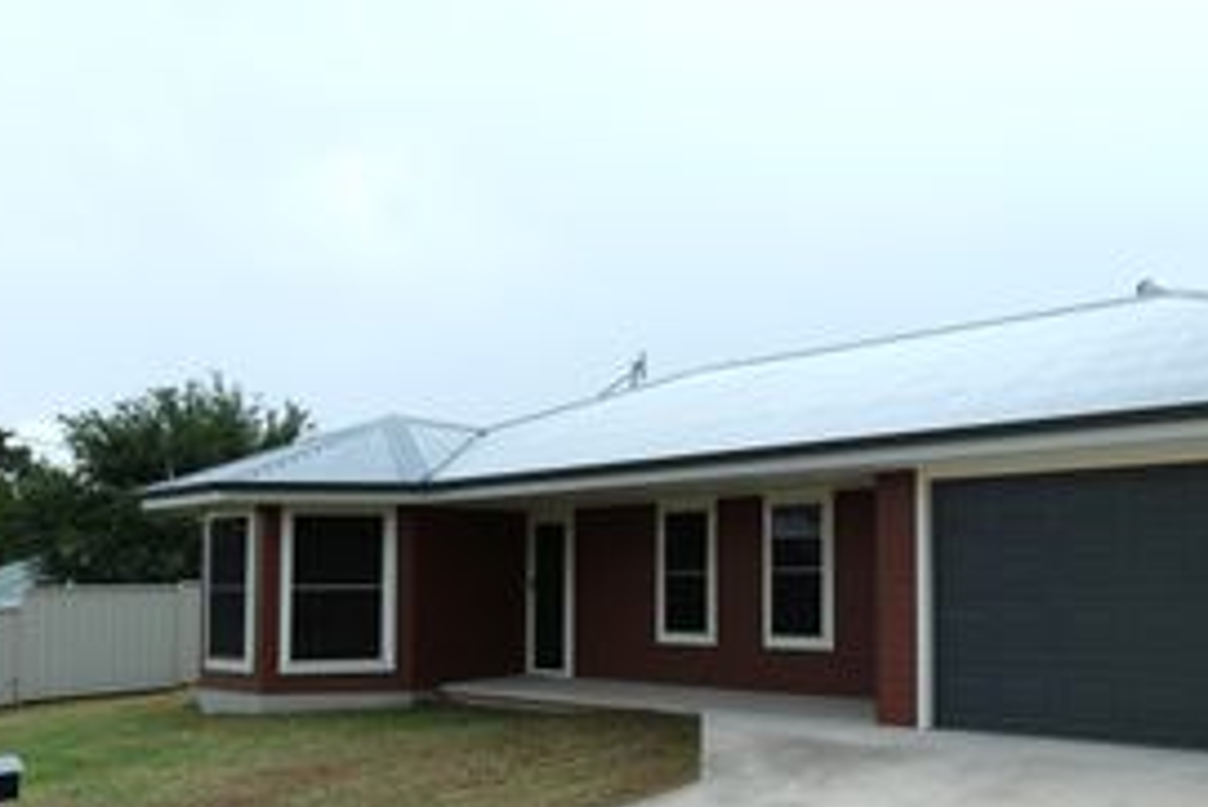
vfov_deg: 49.0
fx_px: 873
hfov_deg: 65.1
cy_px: 519
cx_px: 909
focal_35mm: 26
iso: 125
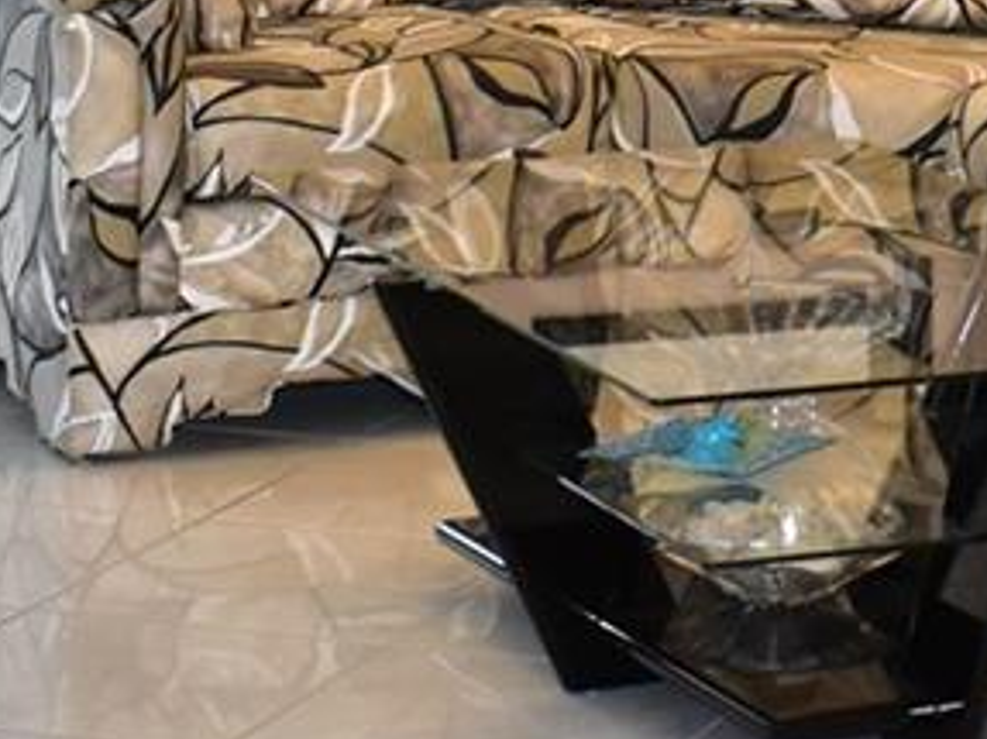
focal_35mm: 177
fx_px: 5045
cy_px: -302
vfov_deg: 8.2
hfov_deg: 11.0
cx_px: 1190
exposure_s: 1/60
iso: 1600
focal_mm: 22
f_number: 5
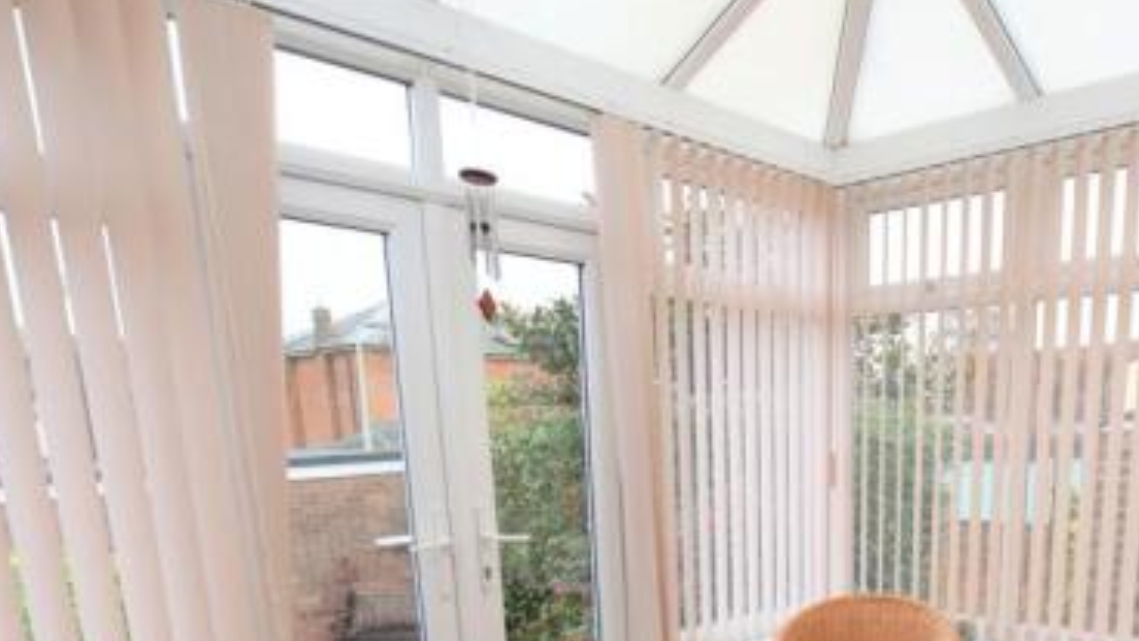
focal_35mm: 28
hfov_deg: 65.8
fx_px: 846
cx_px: 775
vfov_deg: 36.6
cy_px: 664
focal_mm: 10
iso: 800
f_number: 4.5
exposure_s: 1/80
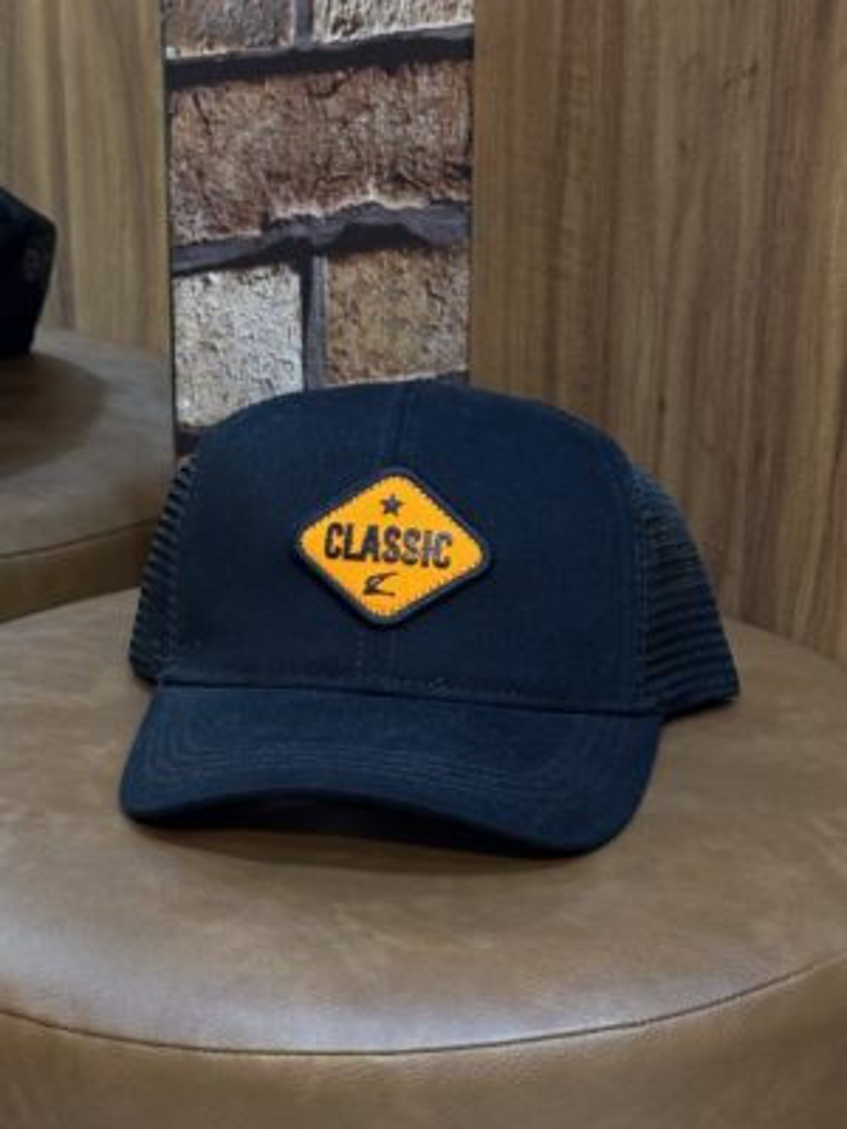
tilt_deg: -22.9
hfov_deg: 30.3
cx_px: 424
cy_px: 564
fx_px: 1566
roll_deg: +0.8
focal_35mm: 48
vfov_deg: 39.7
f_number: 1.78
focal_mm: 6.76
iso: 250
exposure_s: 1/40
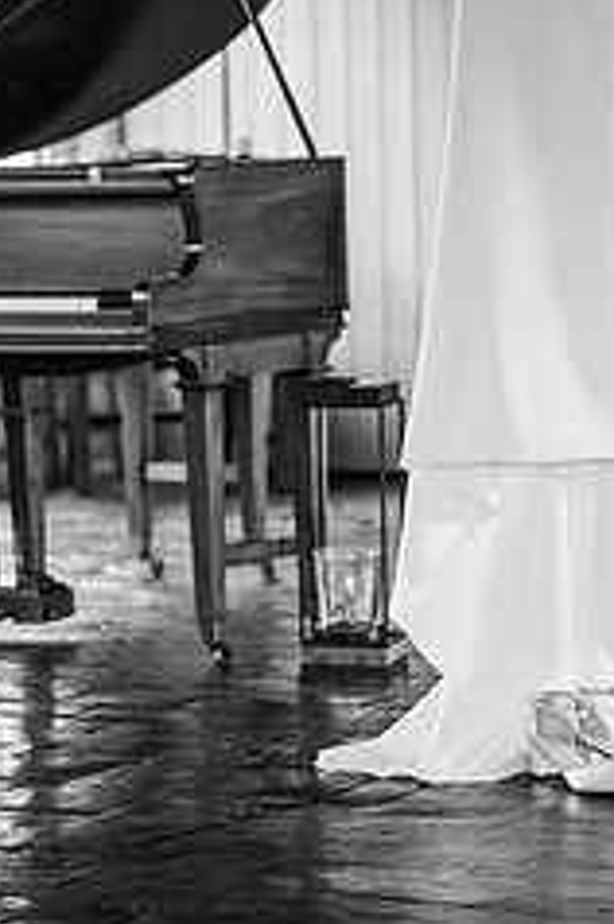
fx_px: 4131
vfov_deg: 12.7
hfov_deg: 8.5
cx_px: 402
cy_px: 54
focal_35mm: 161
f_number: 2.5
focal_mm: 85
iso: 220
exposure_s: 1/200
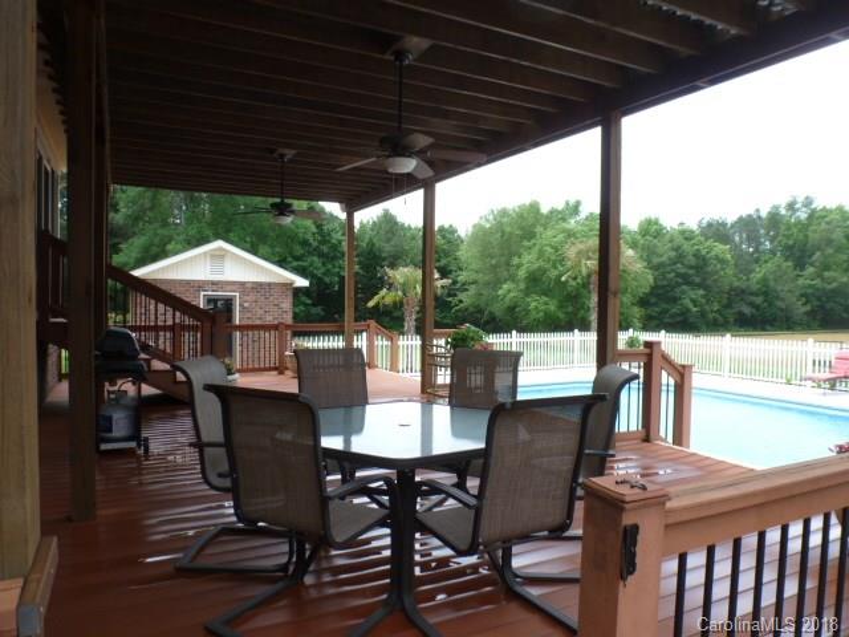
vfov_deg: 56.8
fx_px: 589
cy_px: 318
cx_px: 424
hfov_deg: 71.6
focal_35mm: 24
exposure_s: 1/250
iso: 100
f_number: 3.3
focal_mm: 4.3
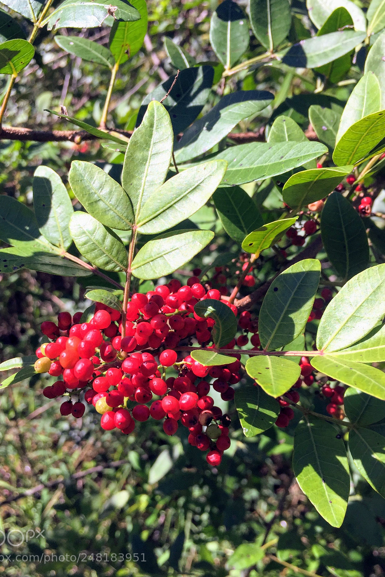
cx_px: 175
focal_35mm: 31
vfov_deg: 60.3
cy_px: 290
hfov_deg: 42.3
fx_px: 497
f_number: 2.2
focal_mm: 4.15
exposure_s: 1/1163
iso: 32
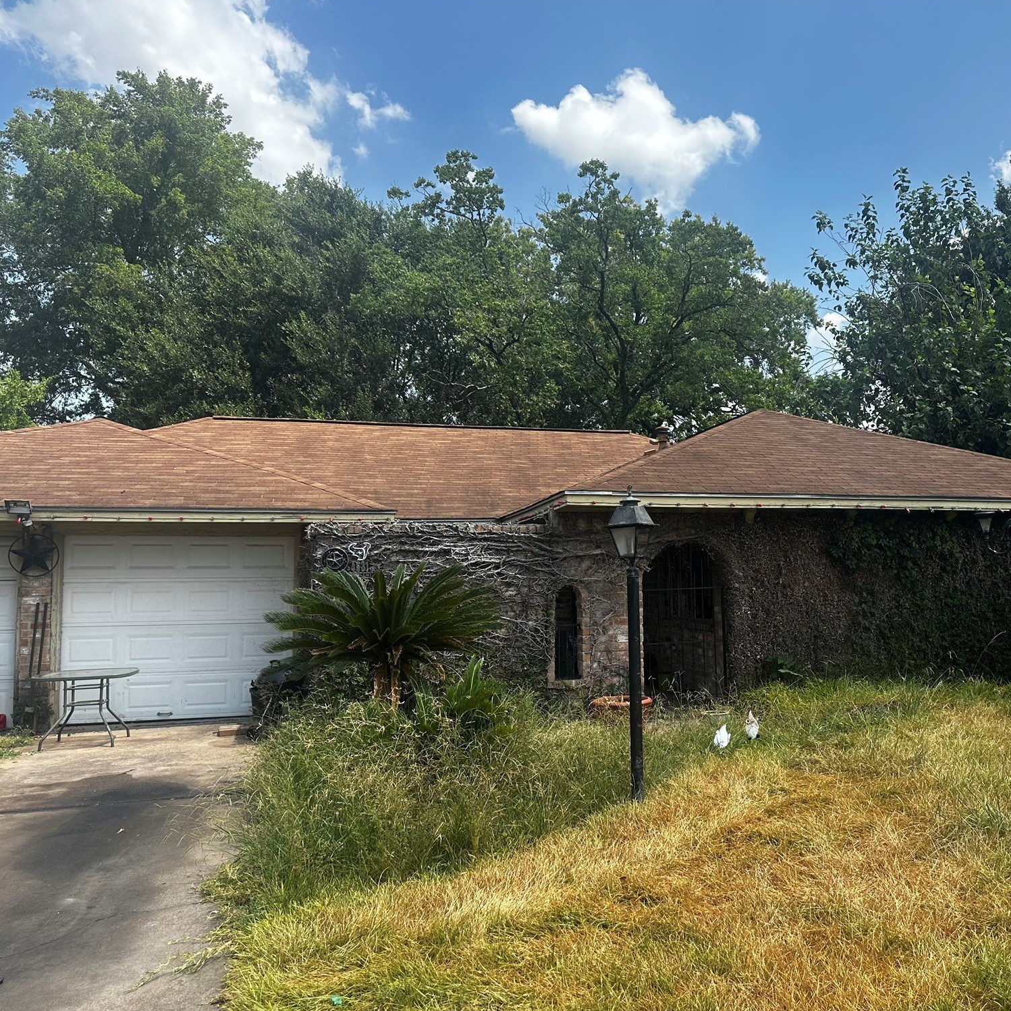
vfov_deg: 55.6
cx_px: 636
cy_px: 513
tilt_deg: +3.7
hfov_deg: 54.9
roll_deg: +1.4
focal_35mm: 29
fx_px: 958
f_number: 1.78
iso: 80
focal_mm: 6.86
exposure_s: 1/2353
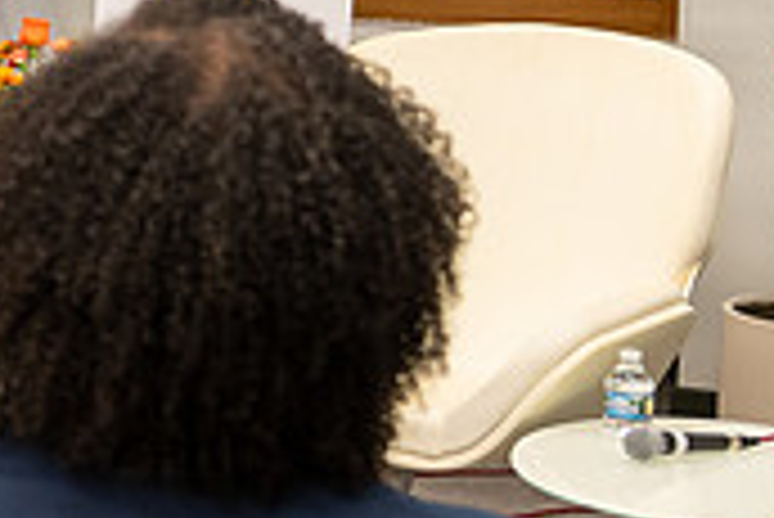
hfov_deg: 15.0
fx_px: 2625
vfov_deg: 11.2
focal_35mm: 122
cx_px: -529
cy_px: 7
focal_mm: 32
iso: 1600
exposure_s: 1/100
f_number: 4
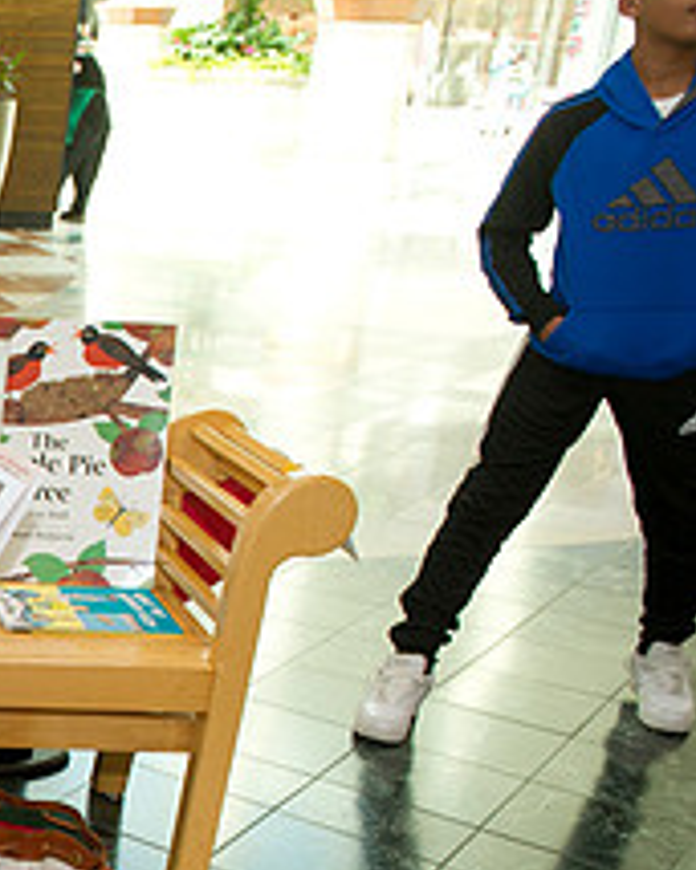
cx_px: -480
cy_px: 720
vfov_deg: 30.1
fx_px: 1572
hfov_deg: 19.8
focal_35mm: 61
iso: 1250
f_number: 5.6
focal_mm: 24
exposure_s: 1/250
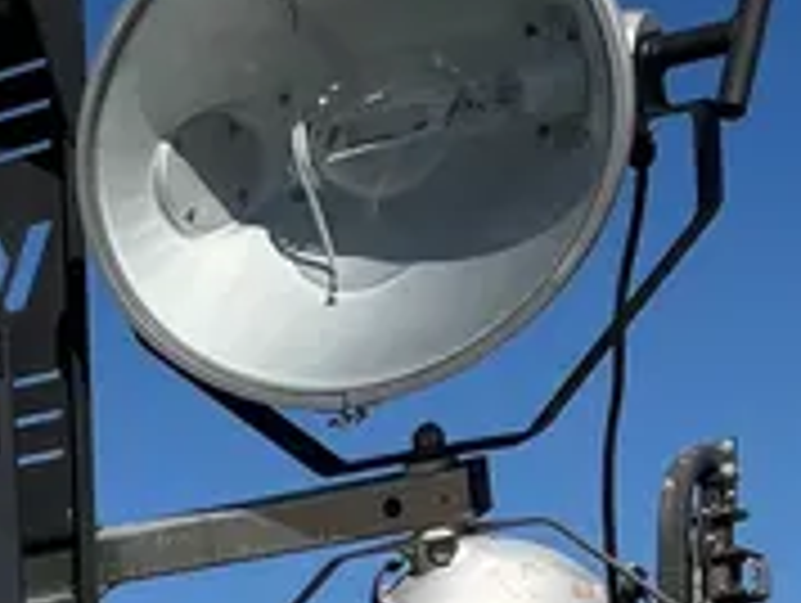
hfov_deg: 17.4
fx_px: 2479
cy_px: 1456
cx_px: -189
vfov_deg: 11.4
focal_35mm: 107
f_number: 1.6
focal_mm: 5.1
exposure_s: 1/6897
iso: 50
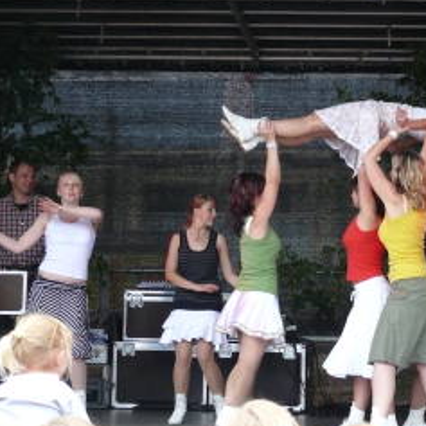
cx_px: 406
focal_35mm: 99
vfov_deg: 17.6
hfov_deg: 17.2
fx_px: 1378
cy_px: 172
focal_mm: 11.3
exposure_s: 1/250
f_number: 3.2
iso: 200
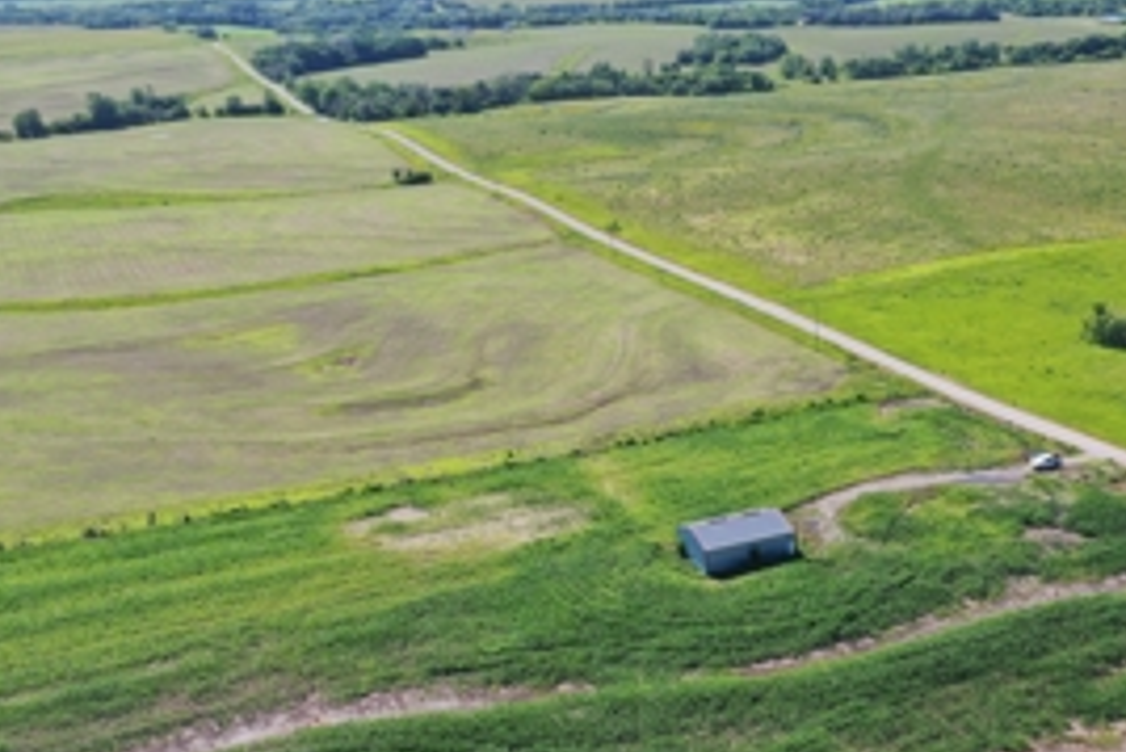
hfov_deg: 40.2
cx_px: 899
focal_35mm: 47
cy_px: 550
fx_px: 1471
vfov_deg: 28.3
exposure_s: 1/320
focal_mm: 10.26
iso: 100
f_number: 5.6
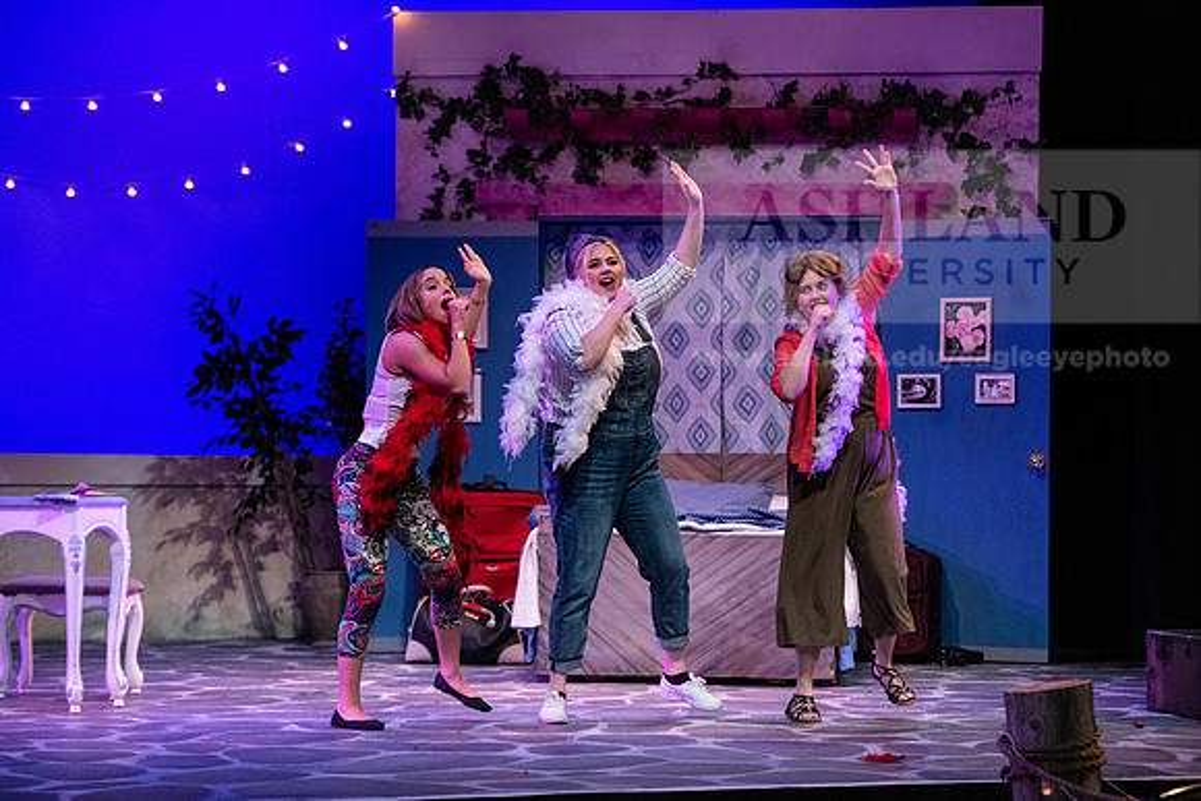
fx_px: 3270
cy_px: 400
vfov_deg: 14.0
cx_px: 600
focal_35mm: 98
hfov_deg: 20.8
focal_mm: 98
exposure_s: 1/400
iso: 4000
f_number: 3.5
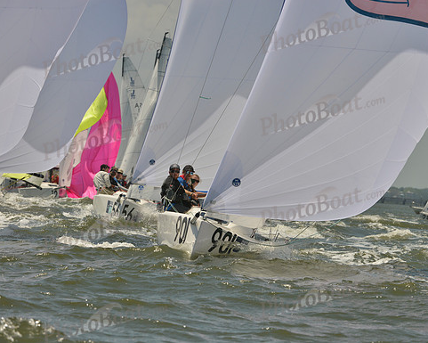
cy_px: 172
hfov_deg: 6.1
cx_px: 214
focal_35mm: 317
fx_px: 4016
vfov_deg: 4.9
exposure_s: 1/1250
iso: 280
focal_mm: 280
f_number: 11
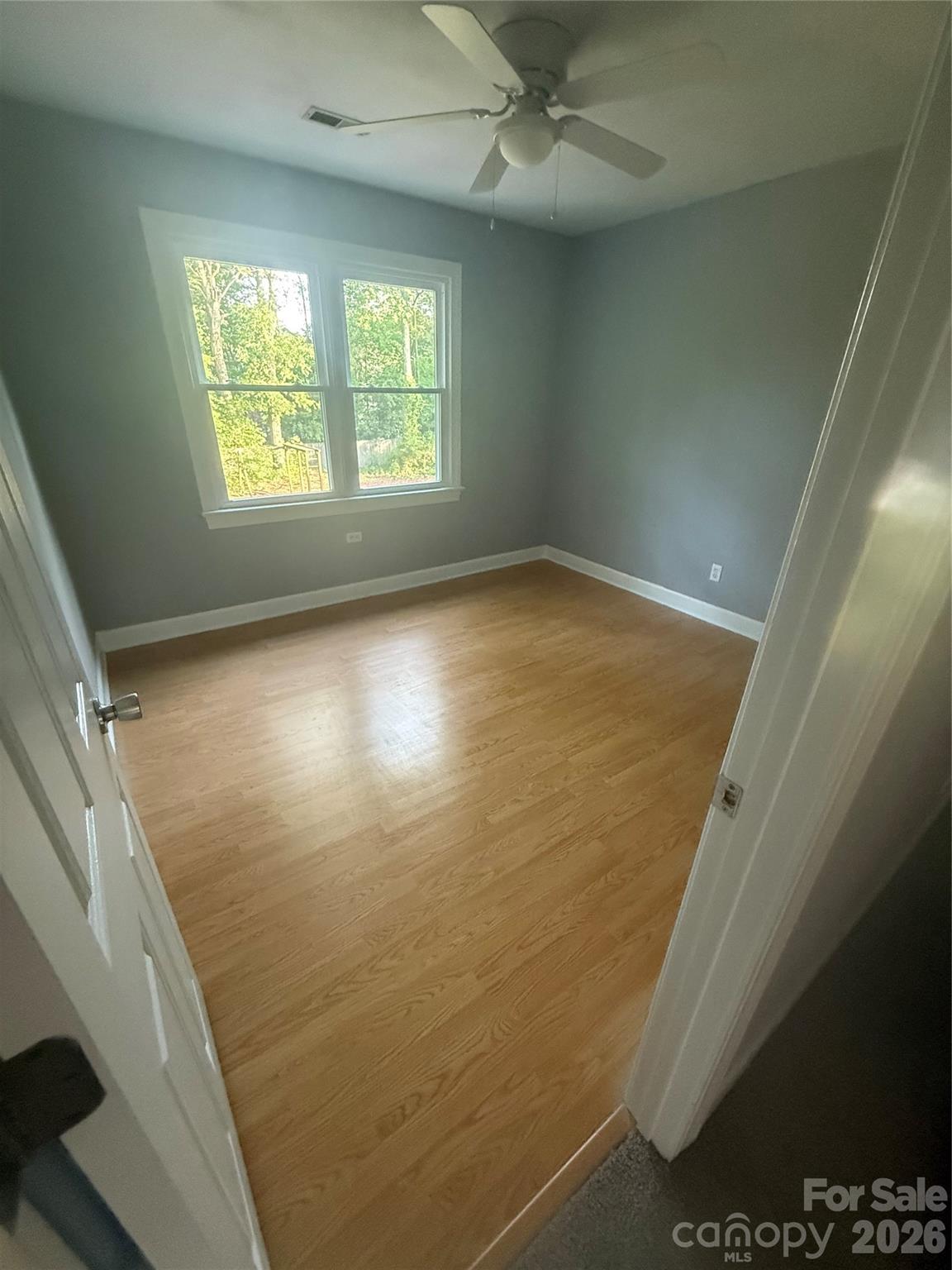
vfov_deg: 102.1
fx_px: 513
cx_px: 476
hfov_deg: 85.7
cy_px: 635
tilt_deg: -24.9
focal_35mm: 14
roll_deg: -1.2
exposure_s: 1/60
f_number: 2.2
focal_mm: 2.22
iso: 800
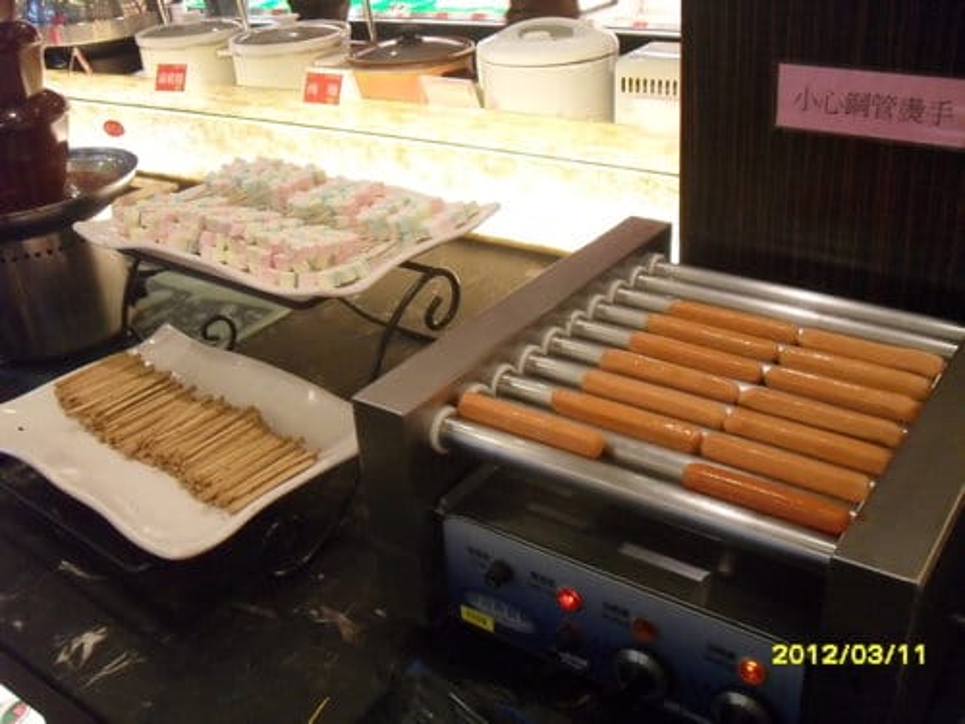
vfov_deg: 40.7
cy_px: 362
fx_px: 976
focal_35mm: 35
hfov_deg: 52.6
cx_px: 482
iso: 400
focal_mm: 6.2
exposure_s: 1/30
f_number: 2.8
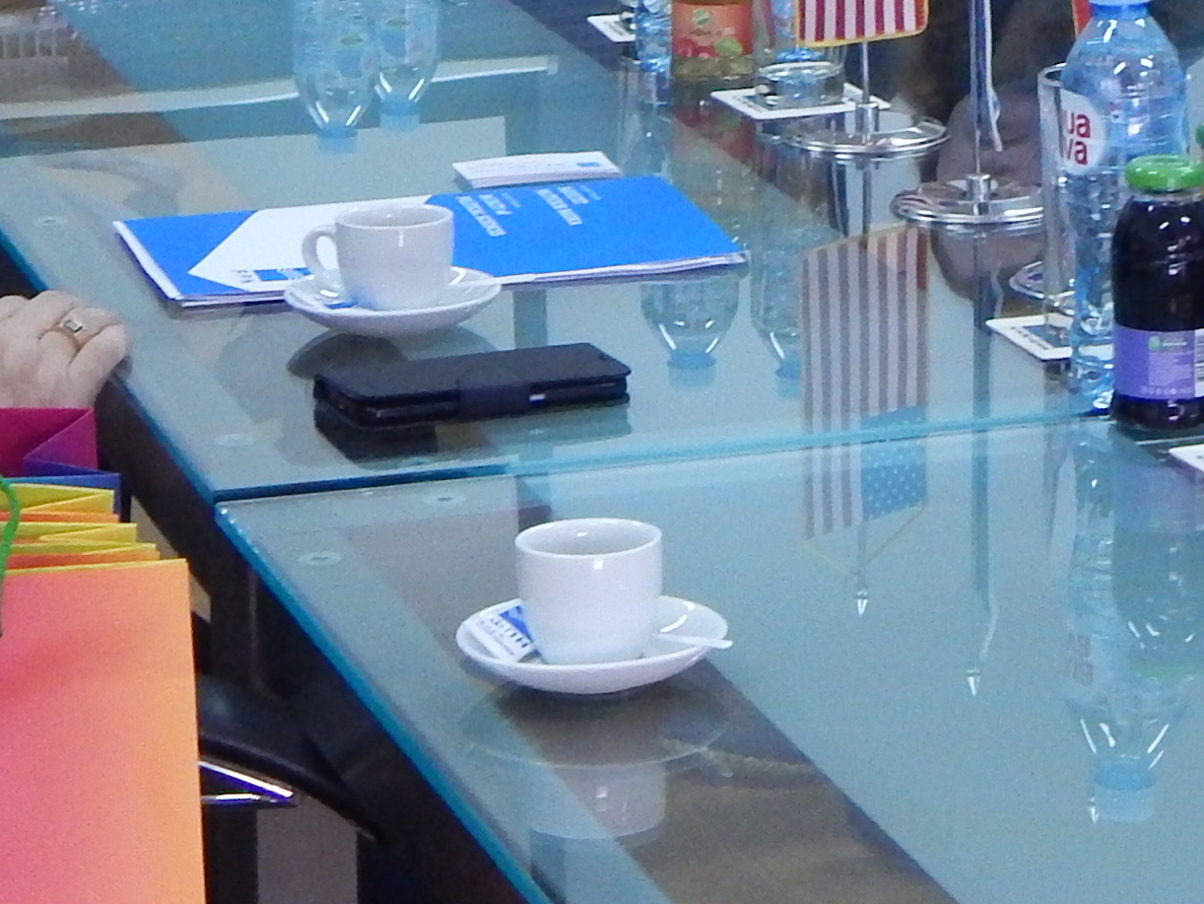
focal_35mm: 181
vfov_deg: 8.1
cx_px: 1053
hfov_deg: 10.9
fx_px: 6297
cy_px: -350
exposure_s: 1/25
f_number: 3.7
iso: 400
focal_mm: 8.6
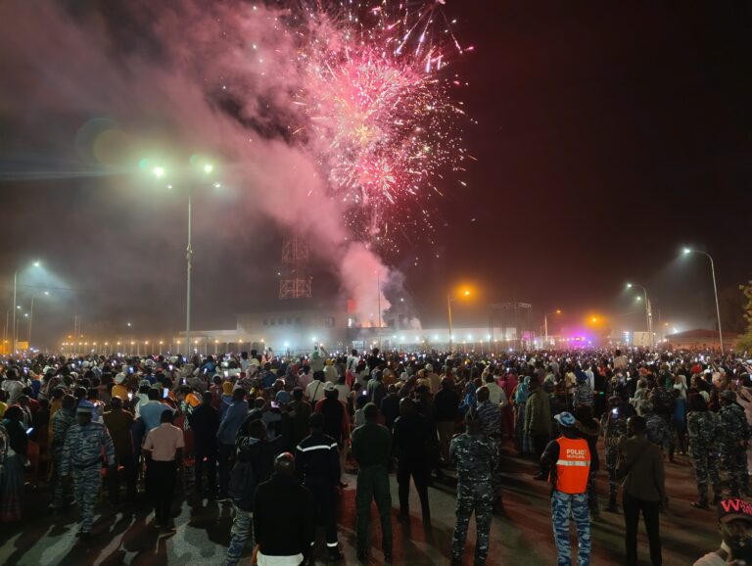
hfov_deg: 73.9
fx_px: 500
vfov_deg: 59.0
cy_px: 283
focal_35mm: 23
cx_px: 376
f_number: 1.6
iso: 1000
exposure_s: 1/25
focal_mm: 6.14
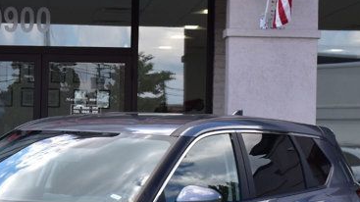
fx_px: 1422
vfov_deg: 8.1
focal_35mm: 149
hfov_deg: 14.2
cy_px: 168
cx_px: 12
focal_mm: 34
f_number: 10
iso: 400
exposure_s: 1/200
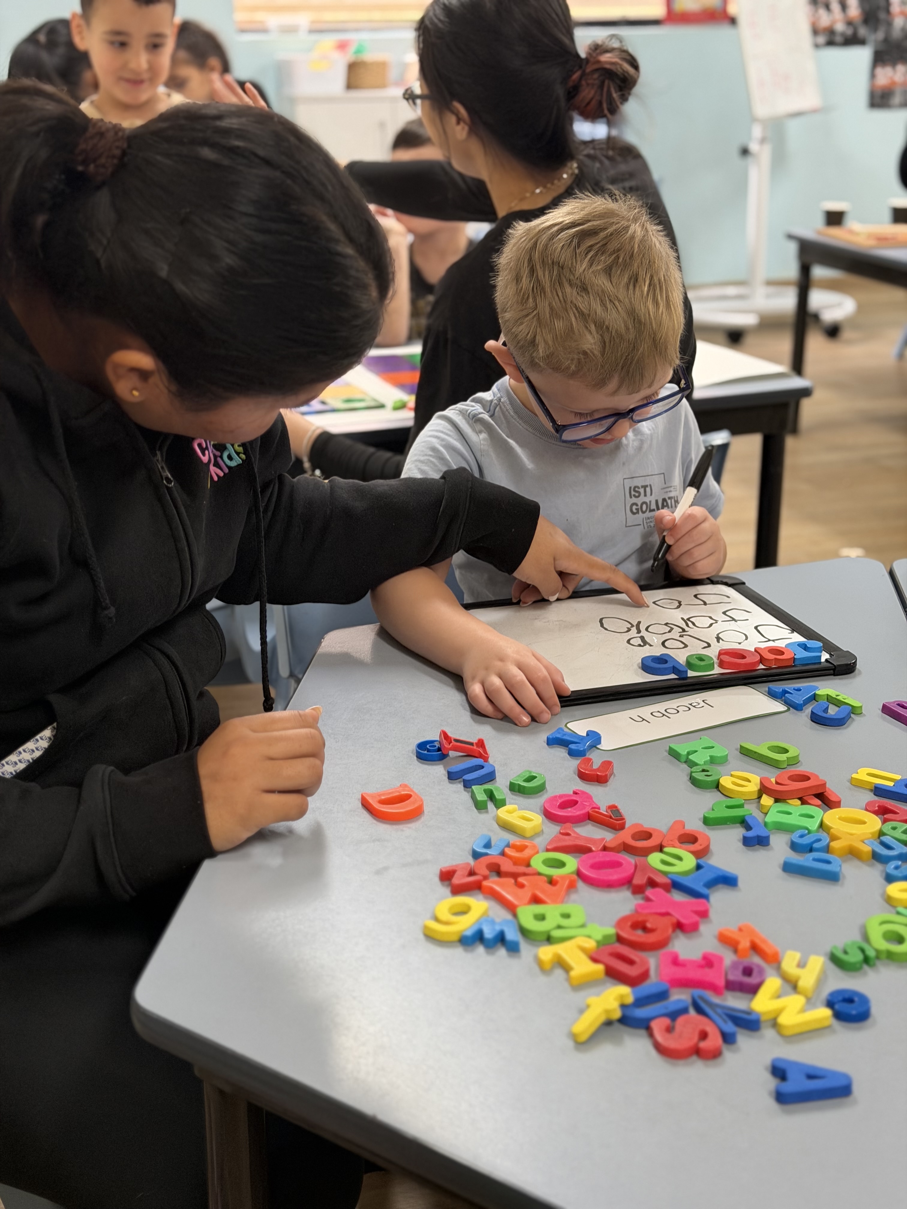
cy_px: 604
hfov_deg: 30.3
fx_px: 1677
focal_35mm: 48
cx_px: 454
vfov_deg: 39.7
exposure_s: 1/50
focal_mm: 6.76
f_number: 1.78
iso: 200
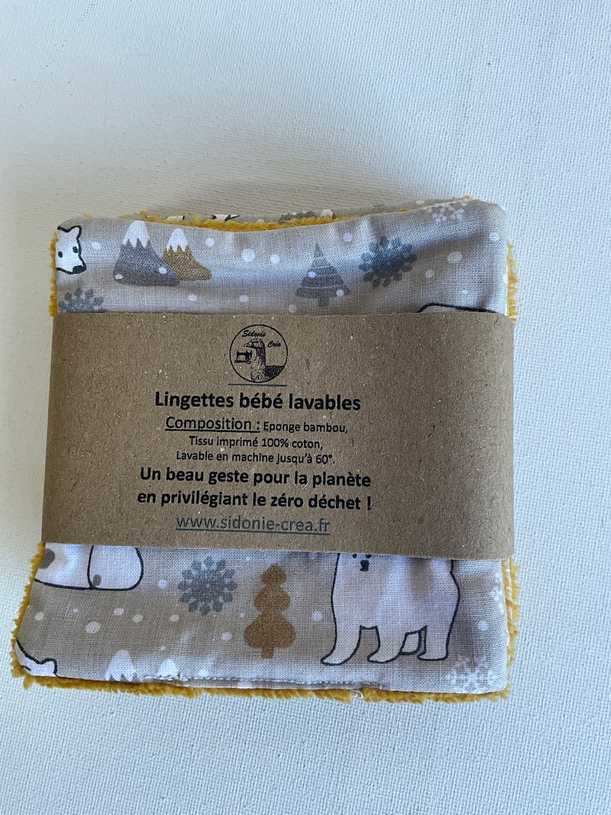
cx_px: 306
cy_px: 408
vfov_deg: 61.7
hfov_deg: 48.2
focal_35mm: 29
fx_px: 682
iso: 40
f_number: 1.8
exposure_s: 1/122
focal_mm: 3
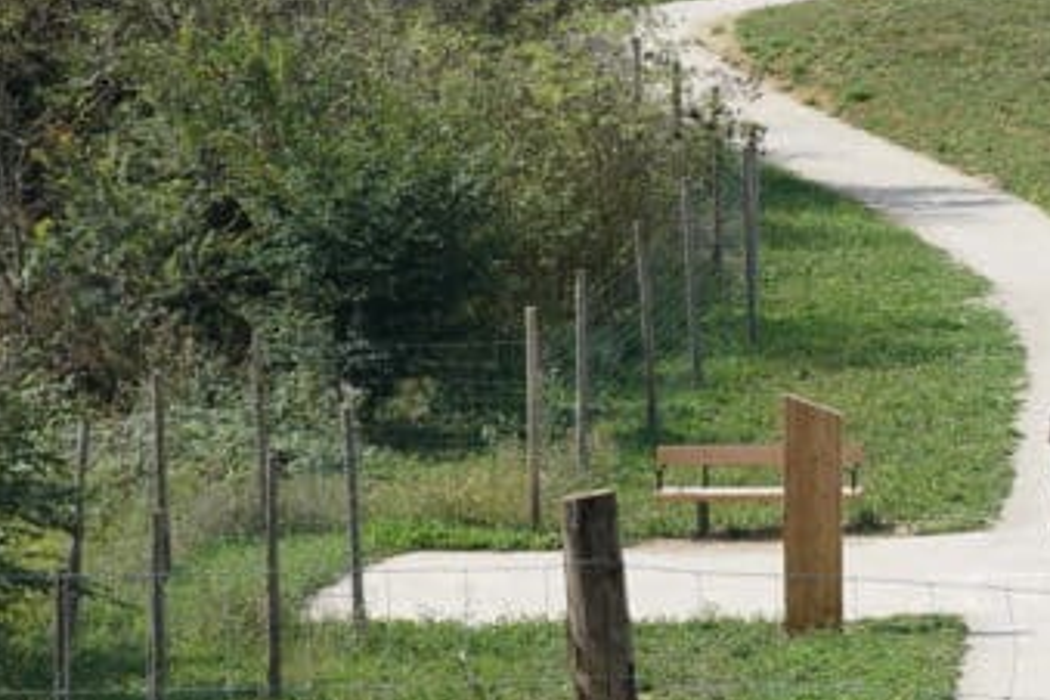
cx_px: 1310
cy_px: 426
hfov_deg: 6.5
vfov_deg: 4.3
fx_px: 9245
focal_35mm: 317
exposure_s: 1/200
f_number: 8
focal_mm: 70
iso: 100
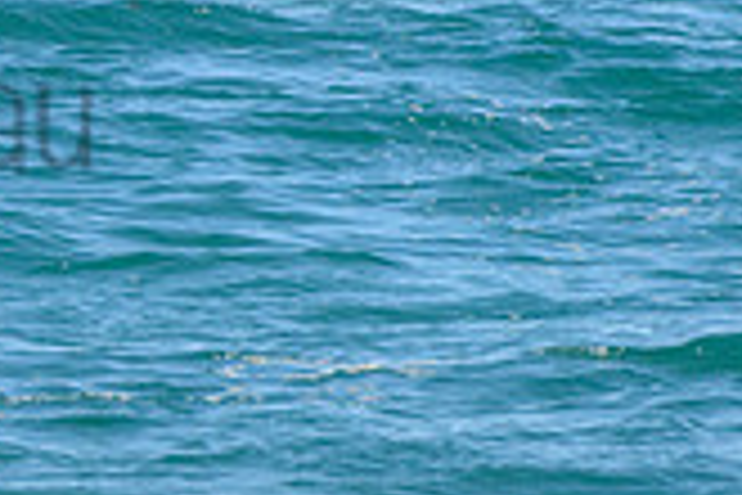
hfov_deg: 1.0
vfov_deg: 0.6
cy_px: 3
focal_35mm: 2156
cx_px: -467
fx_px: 44434
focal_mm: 500
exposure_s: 1/2000
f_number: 5.6
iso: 640
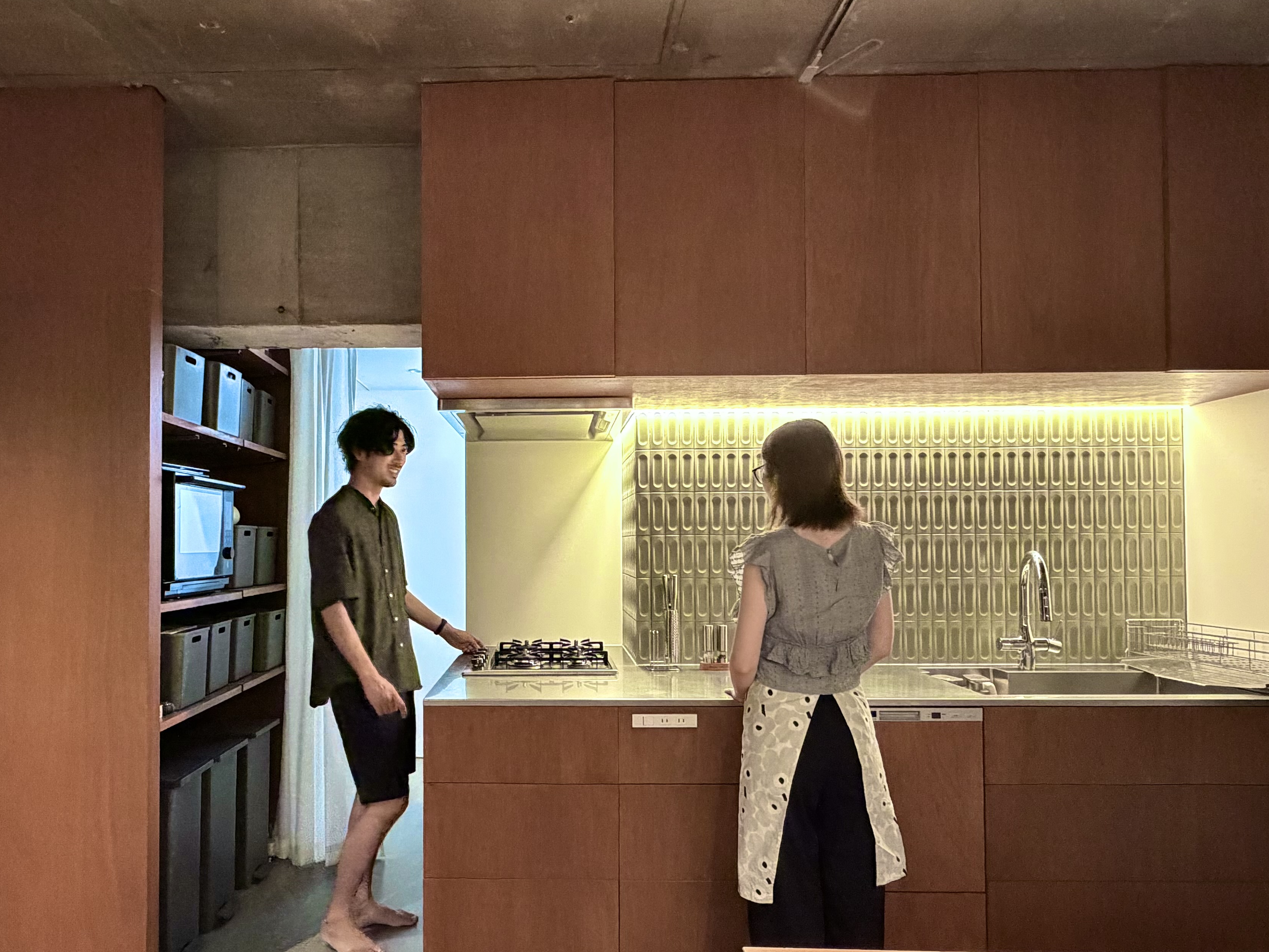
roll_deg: +0.9
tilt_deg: +1.1
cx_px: 535
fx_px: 880
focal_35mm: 24
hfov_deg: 71.1
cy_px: 525
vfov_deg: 56.7
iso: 800
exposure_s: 1/60
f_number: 2.2
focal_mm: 2.22
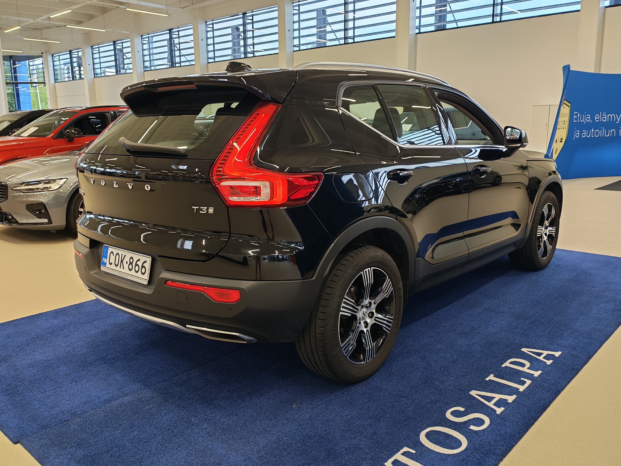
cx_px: 310
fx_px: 538
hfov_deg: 60.0
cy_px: 233
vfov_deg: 46.8
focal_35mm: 30
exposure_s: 1/100
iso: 125
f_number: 1.9
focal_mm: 6.12
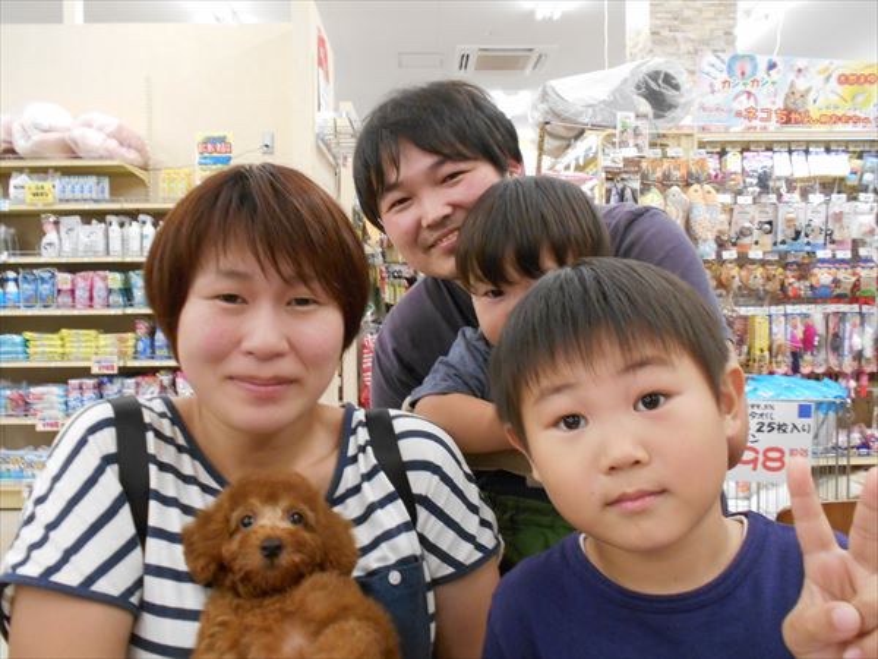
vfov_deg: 46.8
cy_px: 330
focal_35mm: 30
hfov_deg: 60.0
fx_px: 761
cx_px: 439
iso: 320
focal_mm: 5.1
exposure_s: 1/30
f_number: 3.4
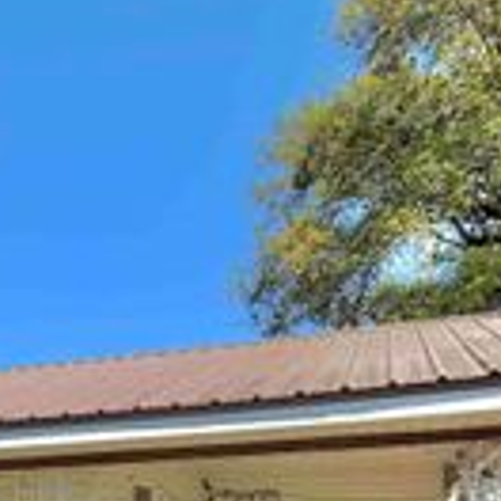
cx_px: 49
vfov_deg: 30.5
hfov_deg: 34.1
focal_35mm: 47
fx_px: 770
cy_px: 605
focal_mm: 2.22
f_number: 2.2
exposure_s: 1/770
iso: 25
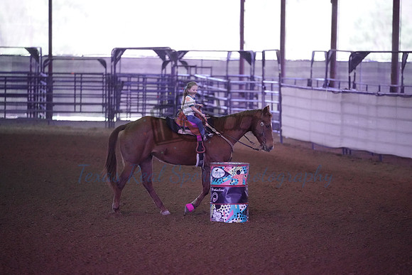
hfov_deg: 10.3
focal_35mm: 200
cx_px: 206
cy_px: 138
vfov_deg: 6.9
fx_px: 2289
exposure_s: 1/2000
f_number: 2.8
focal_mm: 200
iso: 16000
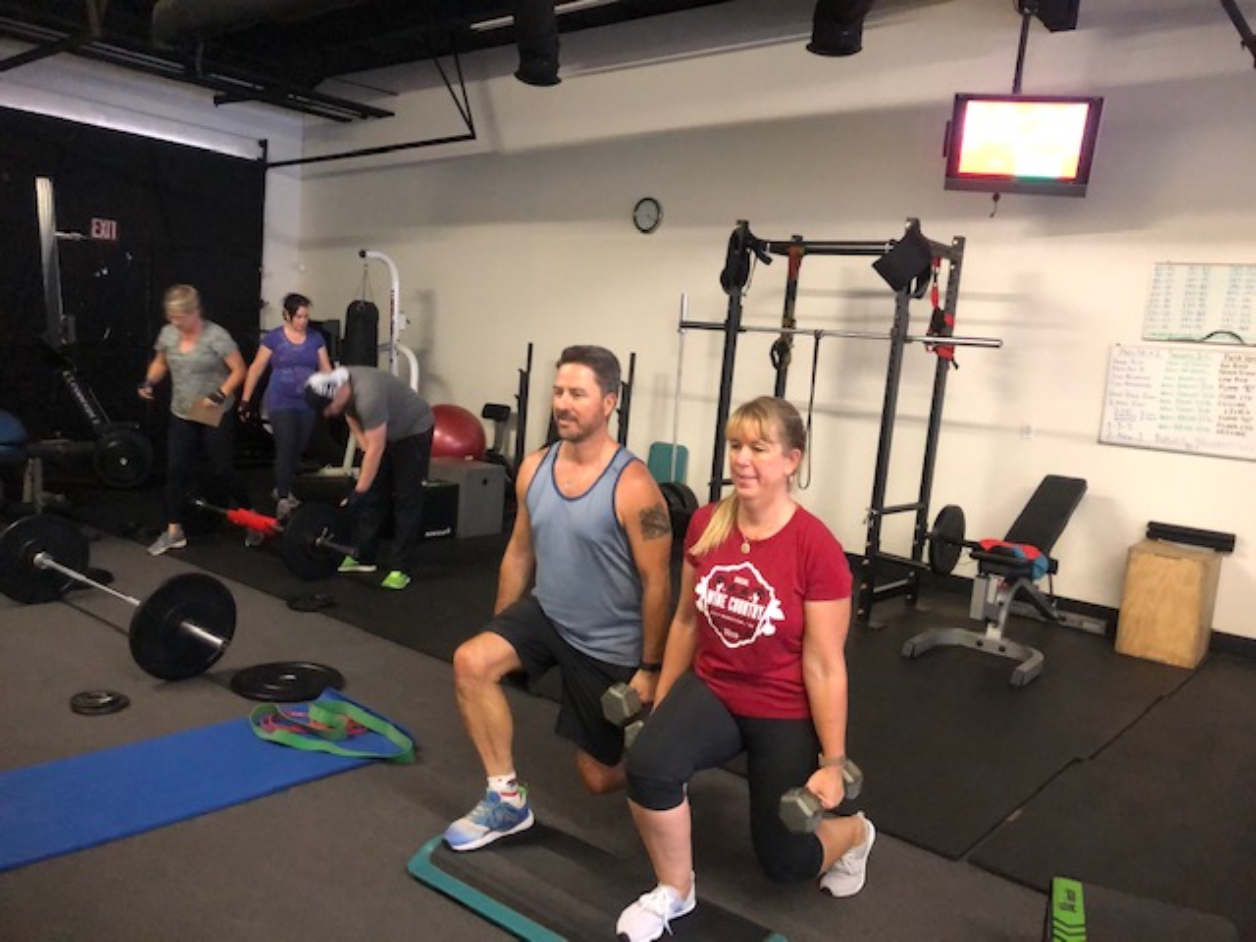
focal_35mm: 28
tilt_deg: -7.5
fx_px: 1016
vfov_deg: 49.7
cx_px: 628
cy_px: 471
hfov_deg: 63.4
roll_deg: -4.2
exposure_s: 1/30
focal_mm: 4
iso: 500
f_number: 1.8
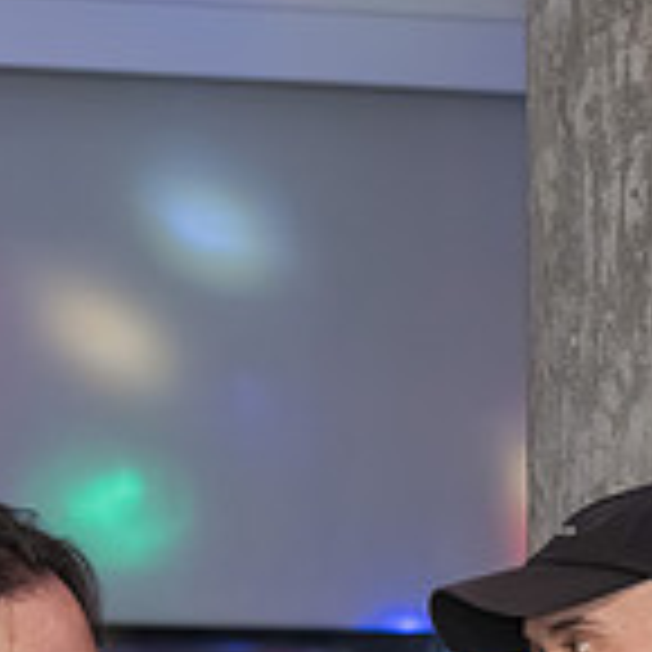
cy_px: 763
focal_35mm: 317
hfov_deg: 5.5
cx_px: 730
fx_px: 6755
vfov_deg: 5.5
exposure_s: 1/100
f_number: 3.2
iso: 2500
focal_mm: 90
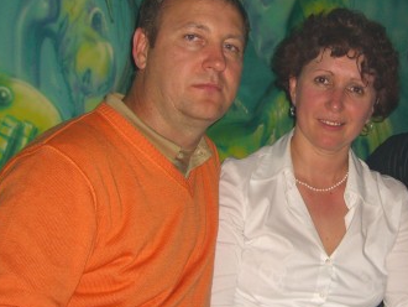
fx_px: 814
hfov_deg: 27.5
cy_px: 167
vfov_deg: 21.3
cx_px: 338
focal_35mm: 69
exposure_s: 1/60
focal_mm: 7.9
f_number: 2.8
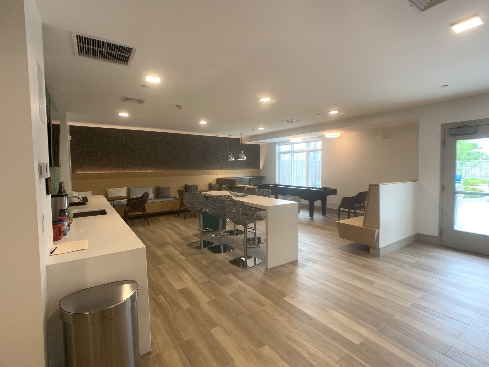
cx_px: 244
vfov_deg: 53.1
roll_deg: +0.2
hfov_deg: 67.3
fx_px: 367
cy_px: 184
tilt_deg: -2.6
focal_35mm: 26
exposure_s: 1/120
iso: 100
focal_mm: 4.25
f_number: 1.8
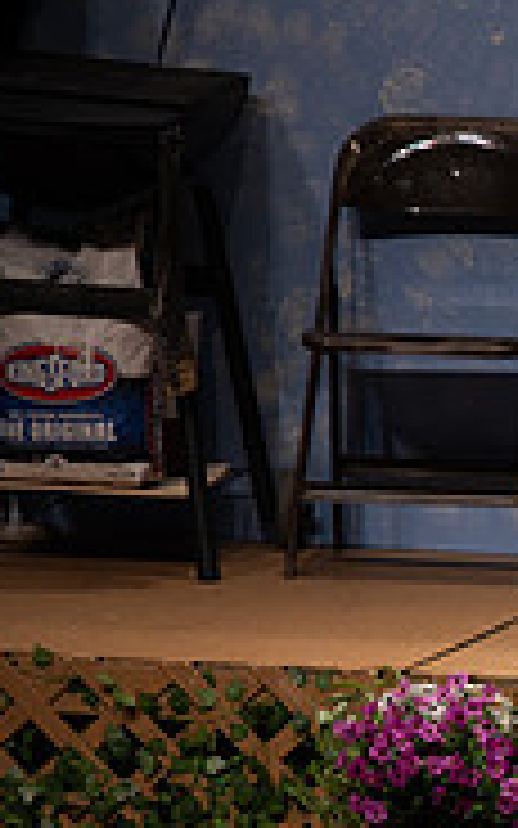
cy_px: 518
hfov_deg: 1.3
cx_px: 1239
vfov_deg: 2.0
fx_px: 23243
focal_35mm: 1029
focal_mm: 320
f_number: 6.3
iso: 1000
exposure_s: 1/200
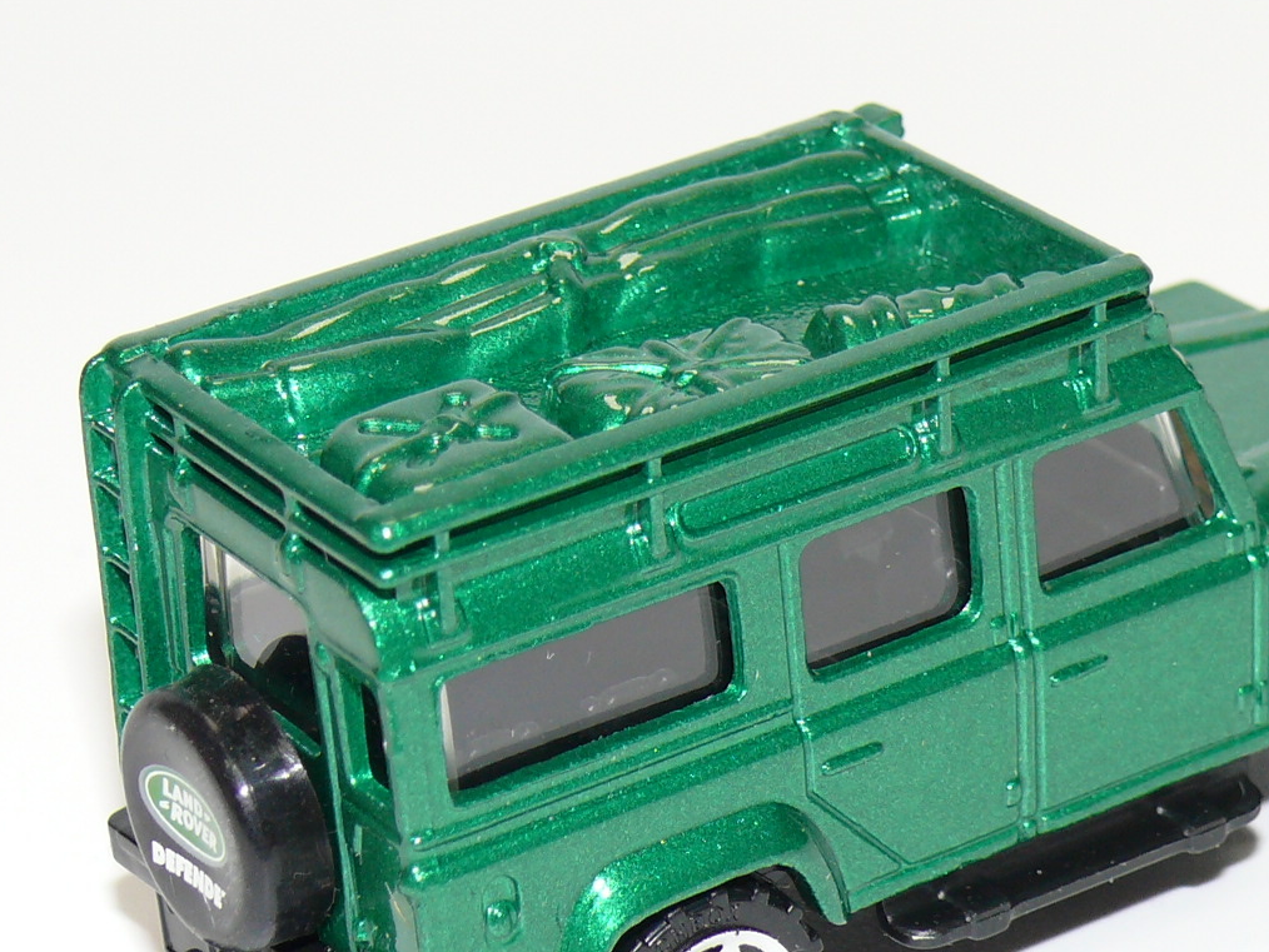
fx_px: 5610
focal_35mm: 153
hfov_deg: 12.9
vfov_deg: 9.7
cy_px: 522
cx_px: 847
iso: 100
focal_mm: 13.2
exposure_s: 1/30
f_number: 4
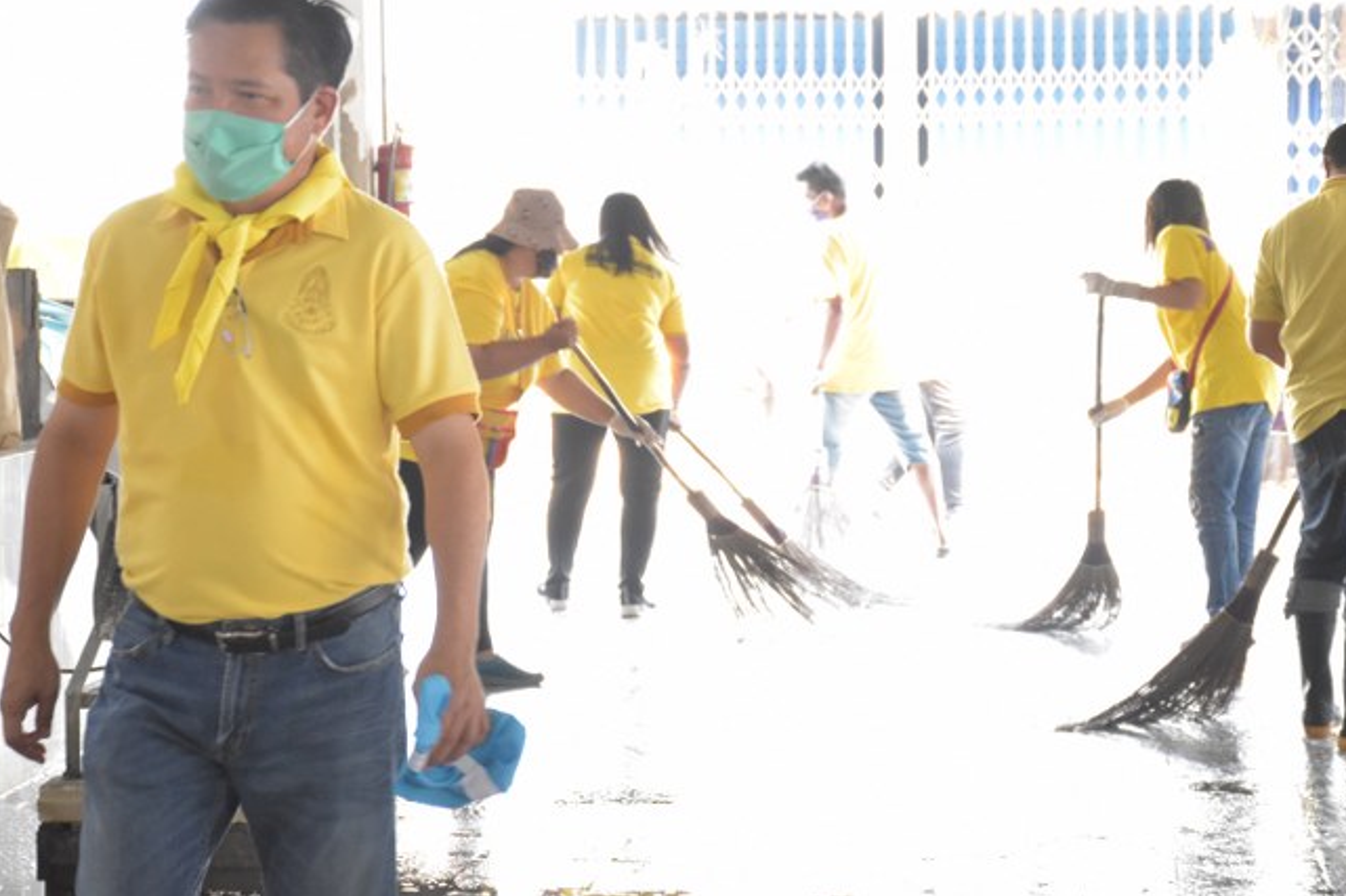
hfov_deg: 17.6
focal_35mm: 116
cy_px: 385
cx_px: 685
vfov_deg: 11.8
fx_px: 4336
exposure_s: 1/80
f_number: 6.3
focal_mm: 62
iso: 4000
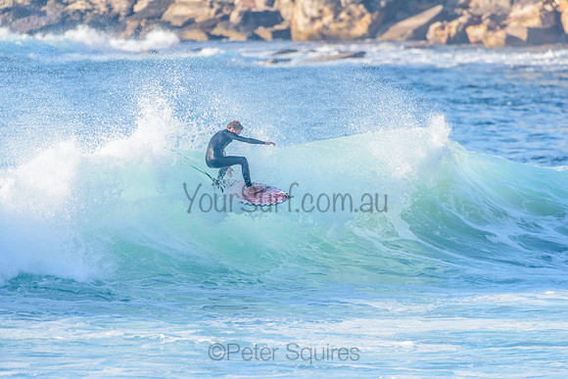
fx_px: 7890
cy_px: 190
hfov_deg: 4.1
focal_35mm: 500
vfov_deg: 2.8
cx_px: 284
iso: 500
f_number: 5.6
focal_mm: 500
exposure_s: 1/2000
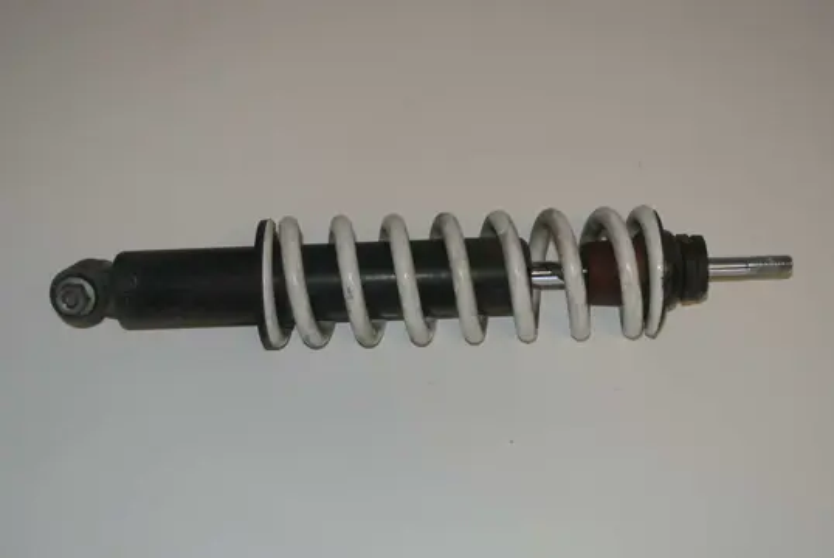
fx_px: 1090
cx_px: 417
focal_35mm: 47
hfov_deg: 41.9
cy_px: 279
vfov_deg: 28.7
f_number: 4.5
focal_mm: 17.5
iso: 200
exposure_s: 1/60
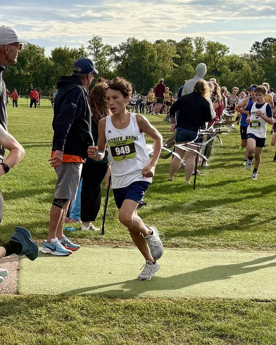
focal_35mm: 28
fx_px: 286
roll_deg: -4.1
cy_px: 177
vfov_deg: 62.2
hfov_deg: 51.5
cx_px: 134
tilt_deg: -13.9
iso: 64
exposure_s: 1/3279
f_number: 1.6
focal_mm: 5.96
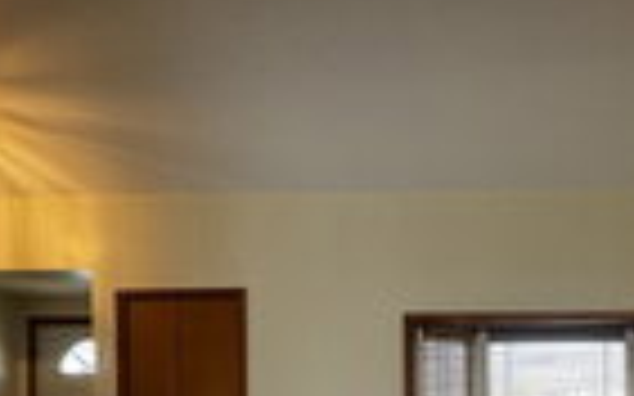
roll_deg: +0.2
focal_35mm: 45
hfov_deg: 40.8
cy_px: 468
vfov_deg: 25.7
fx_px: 777
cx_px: 578
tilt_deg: +0.2
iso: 200
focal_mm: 2.22
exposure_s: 1/120
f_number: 2.2
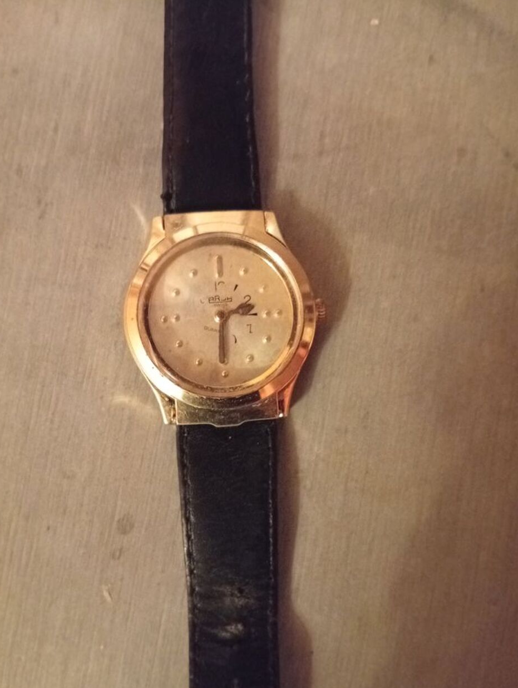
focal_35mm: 29
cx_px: 245
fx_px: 577
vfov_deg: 61.5
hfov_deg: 48.3
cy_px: 368
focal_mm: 3.84
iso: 4537
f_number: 1.8
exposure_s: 1/14.3
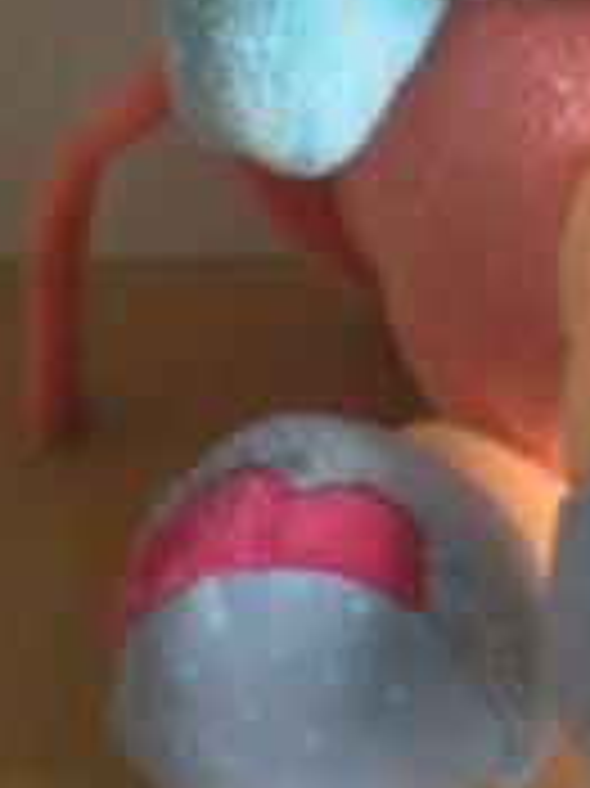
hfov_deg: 12.6
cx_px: 788
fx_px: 2571
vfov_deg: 17.1
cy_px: 54
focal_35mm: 113
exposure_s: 1/29.2
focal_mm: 6.3
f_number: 3.1
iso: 200
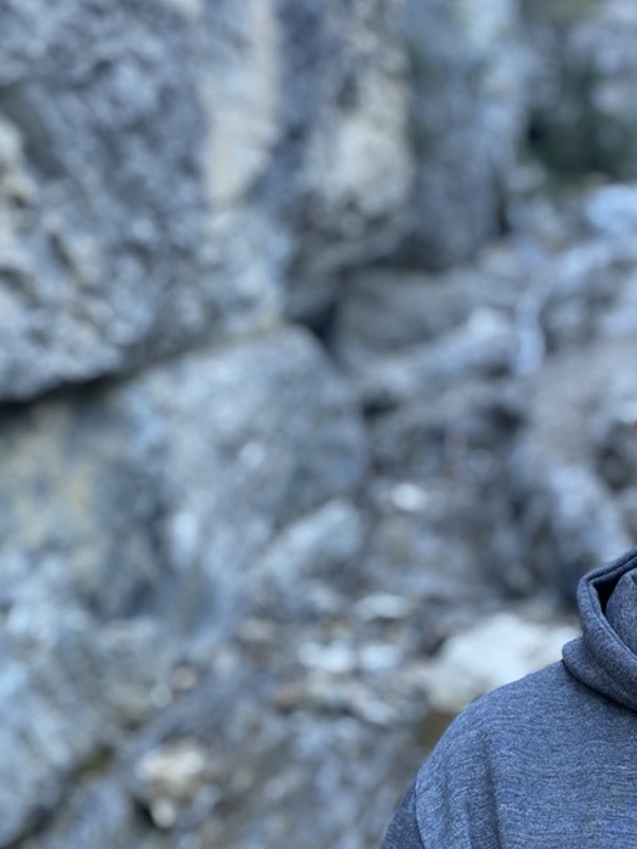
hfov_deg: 31.7
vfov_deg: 41.9
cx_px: 465
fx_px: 1104
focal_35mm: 45
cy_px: 515
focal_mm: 4.25
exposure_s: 1/60
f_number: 1.8
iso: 125
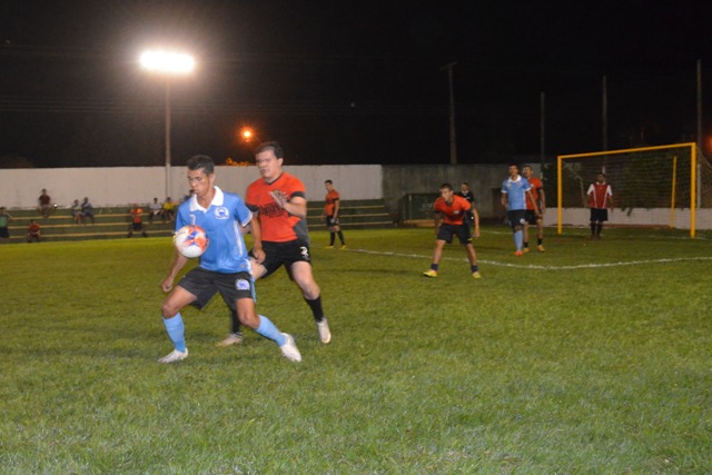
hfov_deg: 61.9
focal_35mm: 30
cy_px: 238
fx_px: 593
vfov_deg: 43.6
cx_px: 356
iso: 3200
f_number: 3.8
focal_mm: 20
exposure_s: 1/60
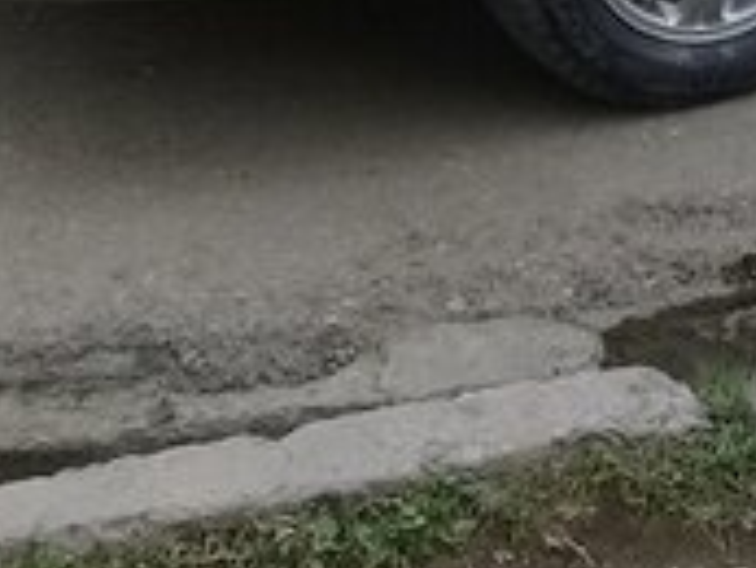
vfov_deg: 11.9
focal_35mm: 118
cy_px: -356
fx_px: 2579
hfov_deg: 15.9
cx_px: 966
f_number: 2.2
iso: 50
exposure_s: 1/114
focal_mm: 3.3
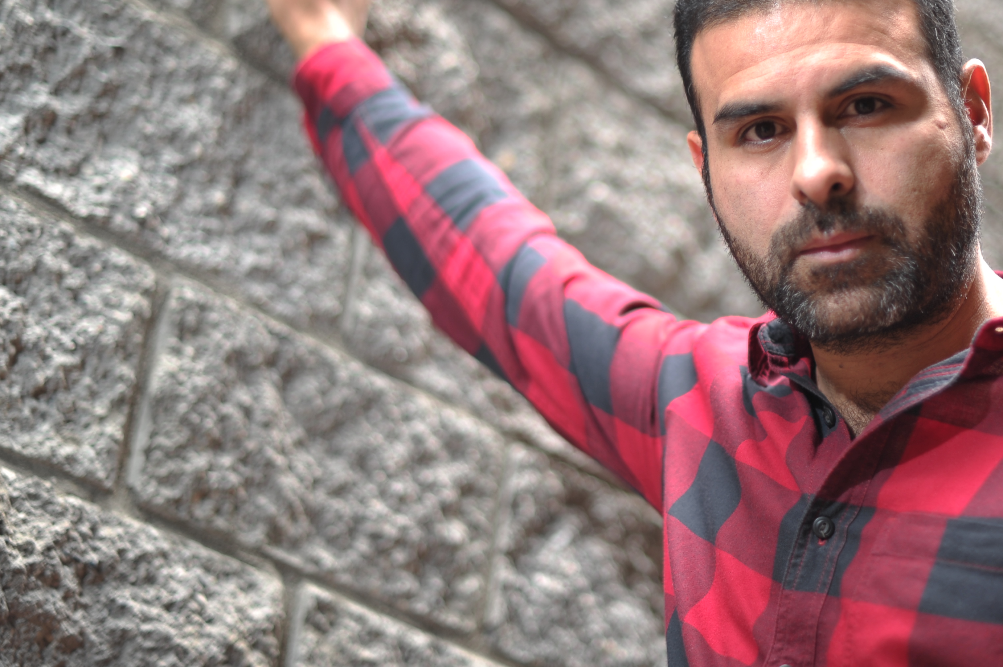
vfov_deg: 17.6
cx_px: 610
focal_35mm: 77
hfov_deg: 26.3
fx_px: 2144
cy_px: 222
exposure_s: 1/160
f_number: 1.4
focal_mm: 50
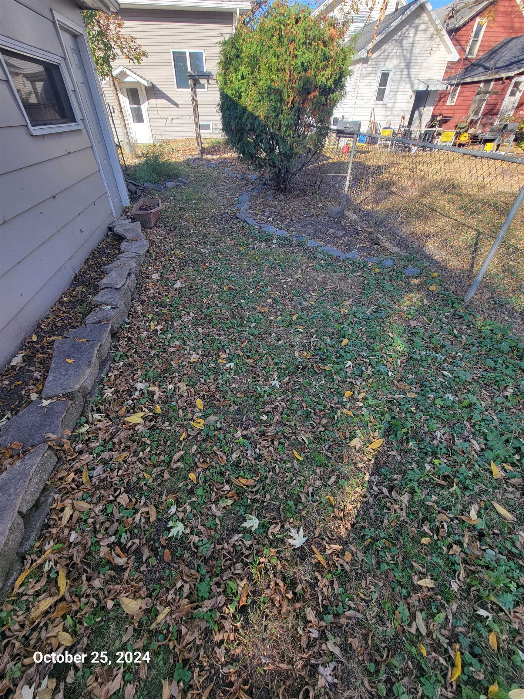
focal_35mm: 13
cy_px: 350
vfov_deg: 106.2
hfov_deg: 89.9
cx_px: 262
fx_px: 262
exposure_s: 1/235
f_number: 2.2
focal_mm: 2.2
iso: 50
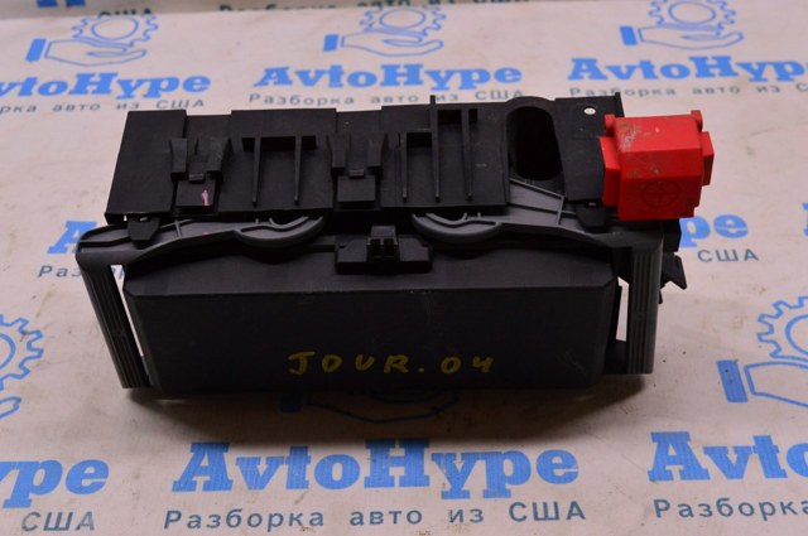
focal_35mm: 54
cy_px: 268
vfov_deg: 25.0
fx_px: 1210
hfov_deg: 36.9
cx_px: 404
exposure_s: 1/125
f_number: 8
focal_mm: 36
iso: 1600
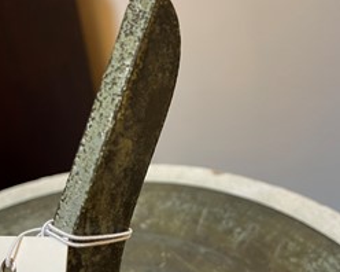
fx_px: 412
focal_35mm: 41
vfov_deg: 36.4
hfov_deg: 44.8
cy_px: 120
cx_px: 167
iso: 160
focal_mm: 5.1
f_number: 1.6
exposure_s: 1/50
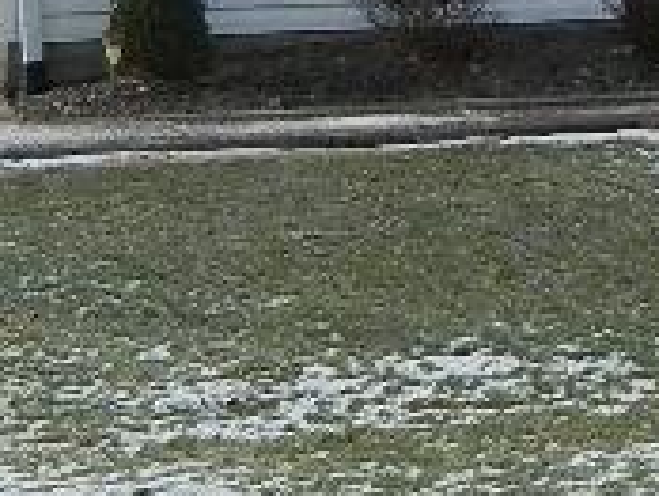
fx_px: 4594
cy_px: -678
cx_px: 1617
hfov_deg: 7.6
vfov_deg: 5.9
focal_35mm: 241
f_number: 3.5
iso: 110
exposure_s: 1/640
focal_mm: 7.3
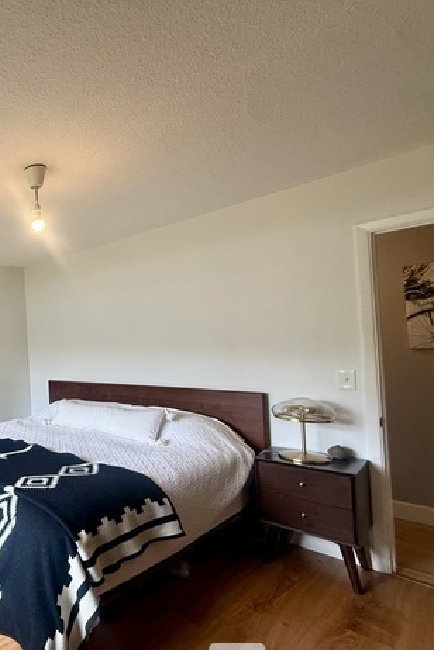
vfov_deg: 81.1
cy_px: 348
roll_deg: +2.4
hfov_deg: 45.9
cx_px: -33
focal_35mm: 21
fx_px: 380
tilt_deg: -0.8
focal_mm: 2.22
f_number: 2.2
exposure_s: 1/120
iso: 160
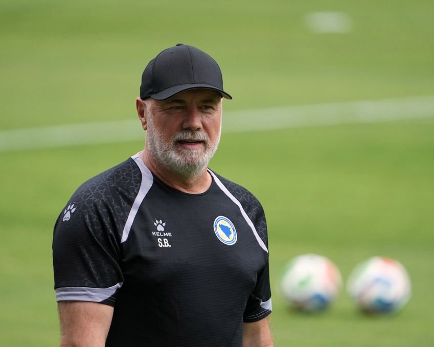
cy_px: 174
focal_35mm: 679
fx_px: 8721
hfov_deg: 2.9
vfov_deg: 2.3
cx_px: 217
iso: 2000
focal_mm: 600
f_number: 6.3
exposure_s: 1/2500
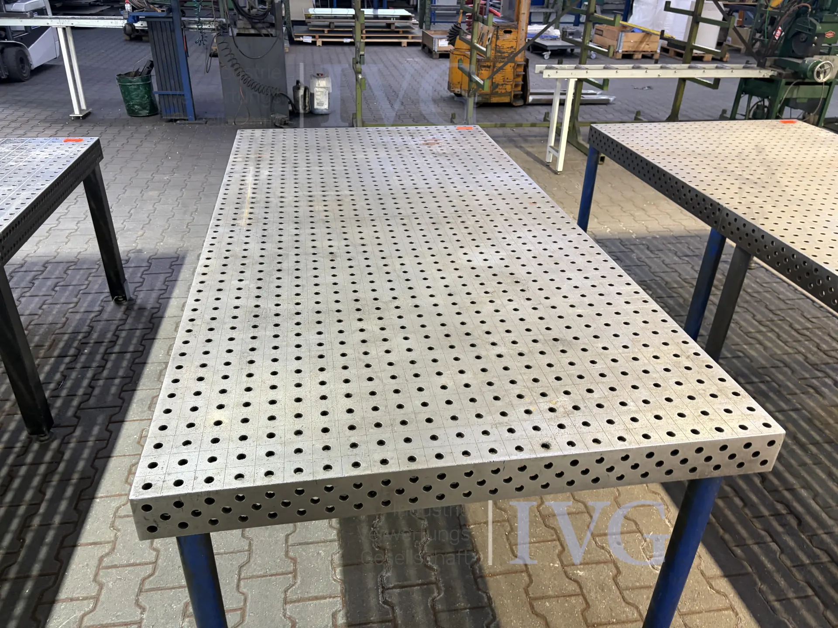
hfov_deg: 67.3
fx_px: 629
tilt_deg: -28.2
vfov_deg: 53.1
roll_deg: -0.3
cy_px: 314
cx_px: 419
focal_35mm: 26
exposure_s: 1/50
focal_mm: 5.96
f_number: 1.6
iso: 160
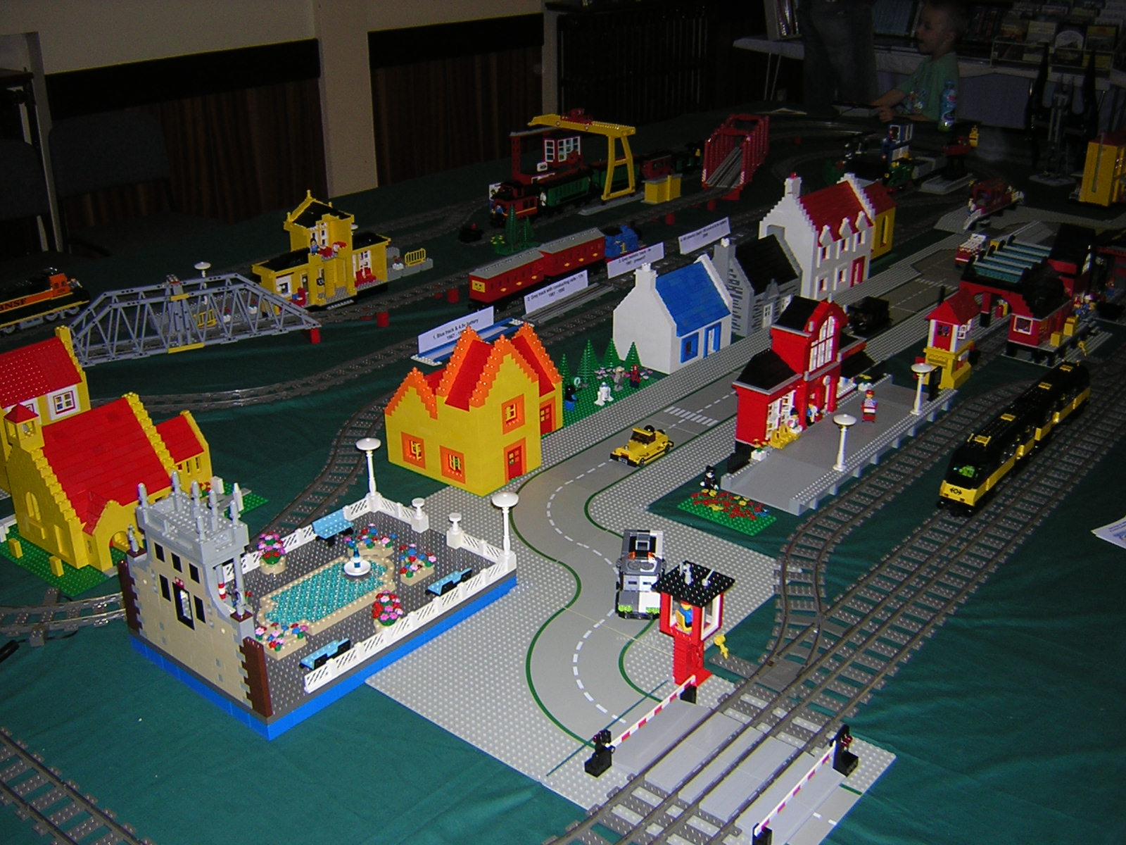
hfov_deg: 51.4
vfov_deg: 39.7
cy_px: 422
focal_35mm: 36
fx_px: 1171
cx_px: 563
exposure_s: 1/60.1
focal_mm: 4.7
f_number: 2.6
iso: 123
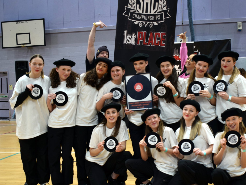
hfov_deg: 34.9
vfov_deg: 26.5
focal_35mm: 55
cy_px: 107
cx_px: 137
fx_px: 391
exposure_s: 1/90
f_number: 4.8
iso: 400
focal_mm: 28
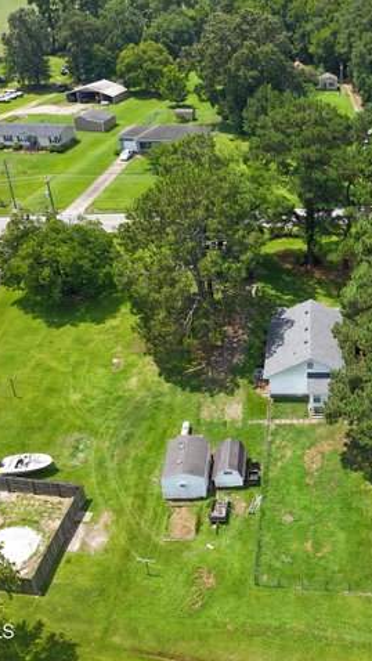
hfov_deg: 32.5
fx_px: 614
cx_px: 315
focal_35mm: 35
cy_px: 330
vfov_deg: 56.6
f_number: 2.8
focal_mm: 4.55
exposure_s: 1/500
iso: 100
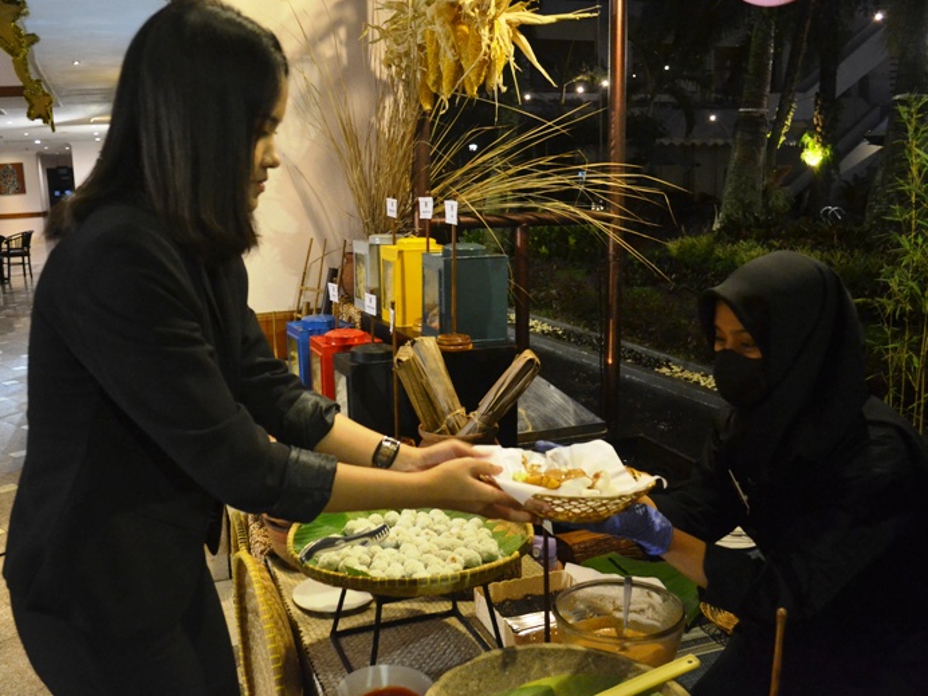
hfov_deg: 59.9
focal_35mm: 30
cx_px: 447
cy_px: 351
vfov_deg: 46.8
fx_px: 804
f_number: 4
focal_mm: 18
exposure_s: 1/20
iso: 1600
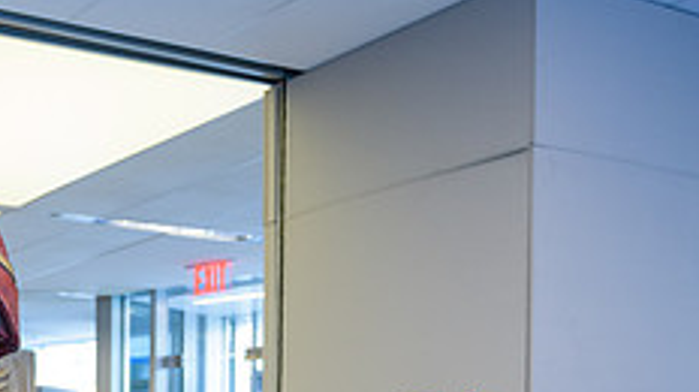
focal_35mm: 63
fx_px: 1167
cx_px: -87
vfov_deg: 17.7
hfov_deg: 29.7
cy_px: 529
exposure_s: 1/125
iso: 800
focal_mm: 24
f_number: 3.2
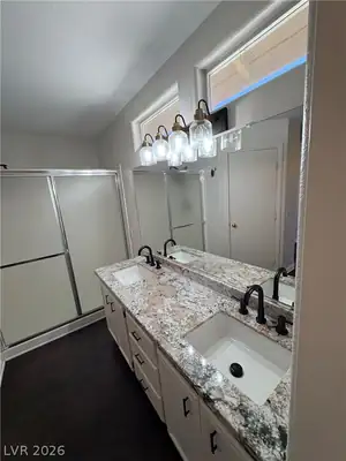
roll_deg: +7.1
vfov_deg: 102.1
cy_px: 230
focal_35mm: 14
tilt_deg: -8.3
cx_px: 173
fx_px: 187
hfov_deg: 85.7
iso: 125
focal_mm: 2.22
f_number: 2.2
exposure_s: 1/120
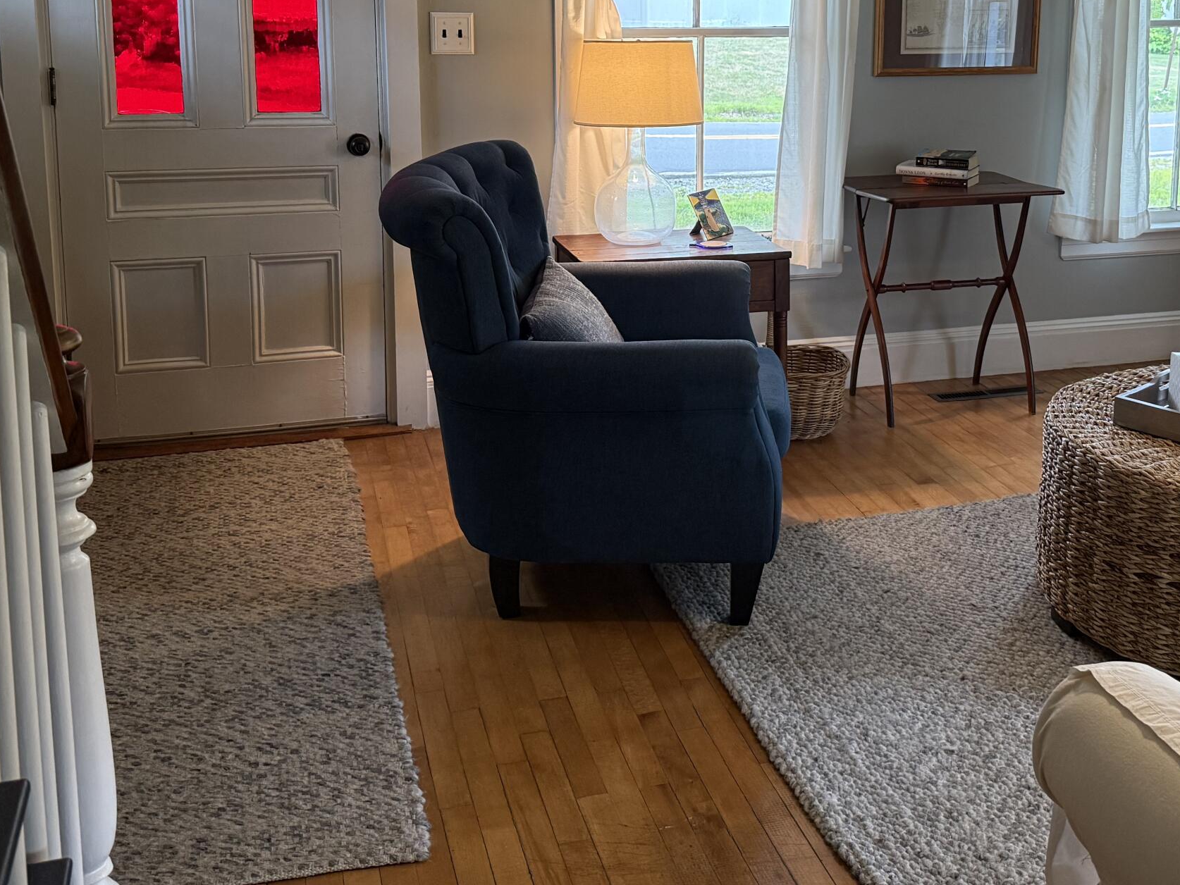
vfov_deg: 32.8
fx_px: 1466
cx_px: 735
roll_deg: -0.7
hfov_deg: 43.5
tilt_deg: -9.8
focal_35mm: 43
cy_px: 202
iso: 400
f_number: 1.78
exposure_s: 1/120
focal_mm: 6.76
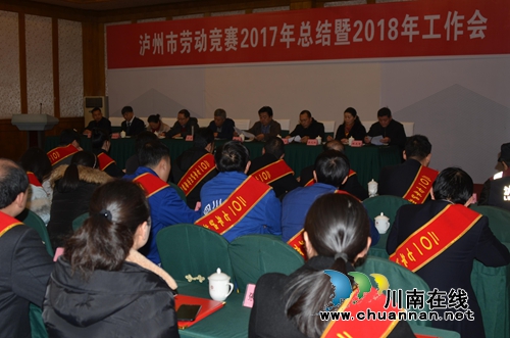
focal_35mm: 42
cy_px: 169
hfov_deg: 46.5
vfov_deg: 31.7
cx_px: 255
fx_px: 594
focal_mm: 28
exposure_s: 1/60
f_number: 3.5
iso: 100
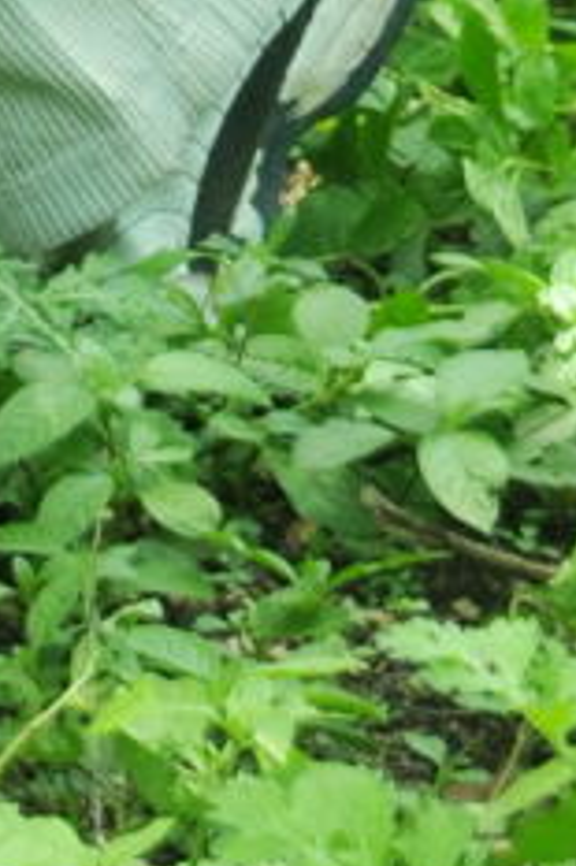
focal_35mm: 360
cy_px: -1699
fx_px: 8663
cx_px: -1041
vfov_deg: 5.4
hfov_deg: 3.7
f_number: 5
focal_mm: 35
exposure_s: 1/100
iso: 200
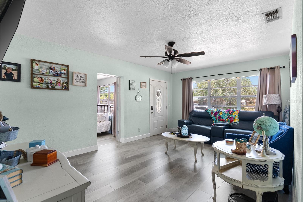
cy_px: 101
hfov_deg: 93.3
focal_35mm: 17
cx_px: 152
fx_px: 143
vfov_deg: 70.5
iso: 400
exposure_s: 1/6
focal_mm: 17
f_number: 8
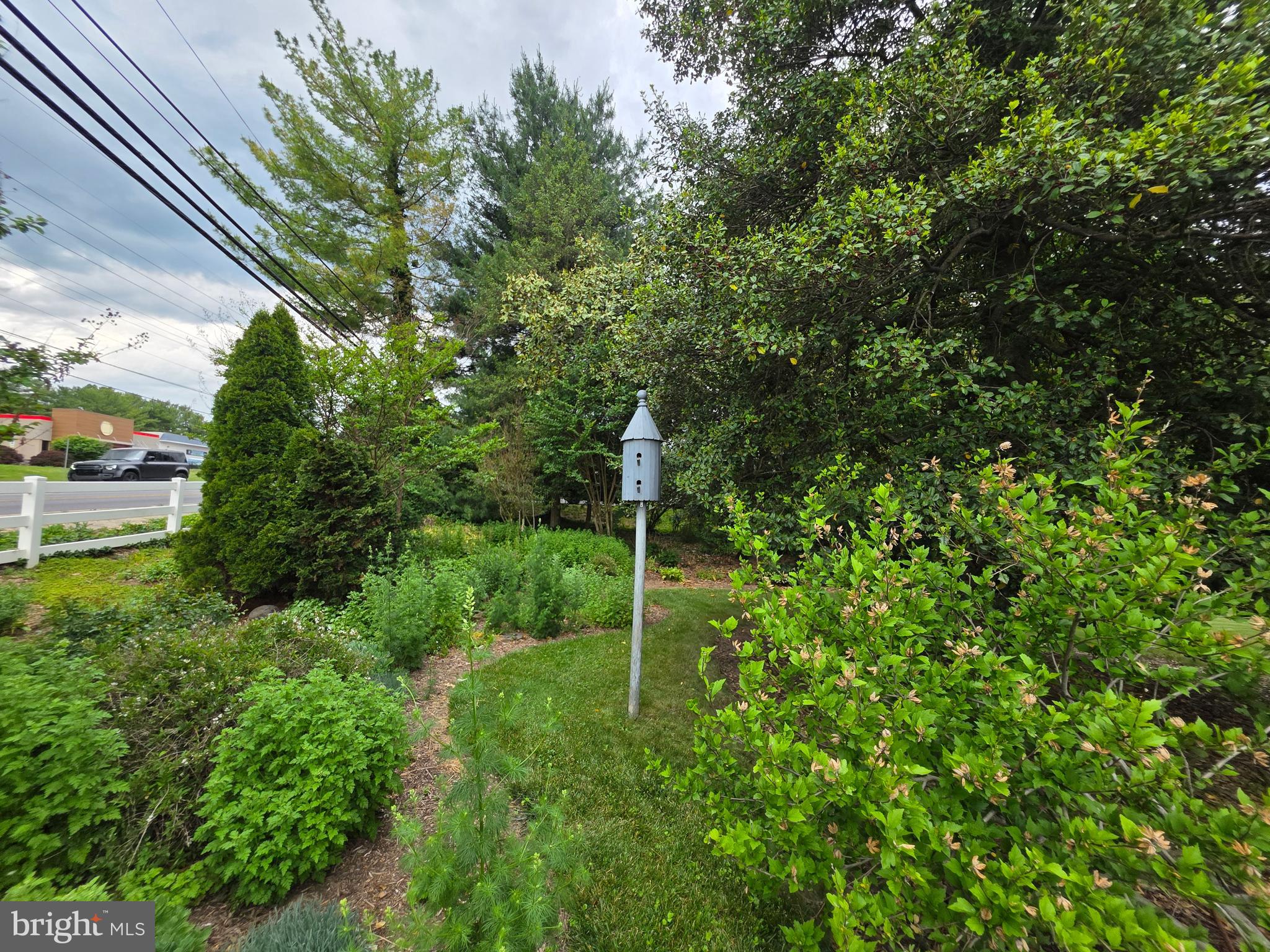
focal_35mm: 13
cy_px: 476
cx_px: 635
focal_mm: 2.2
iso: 40
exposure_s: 1/645
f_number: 1.9
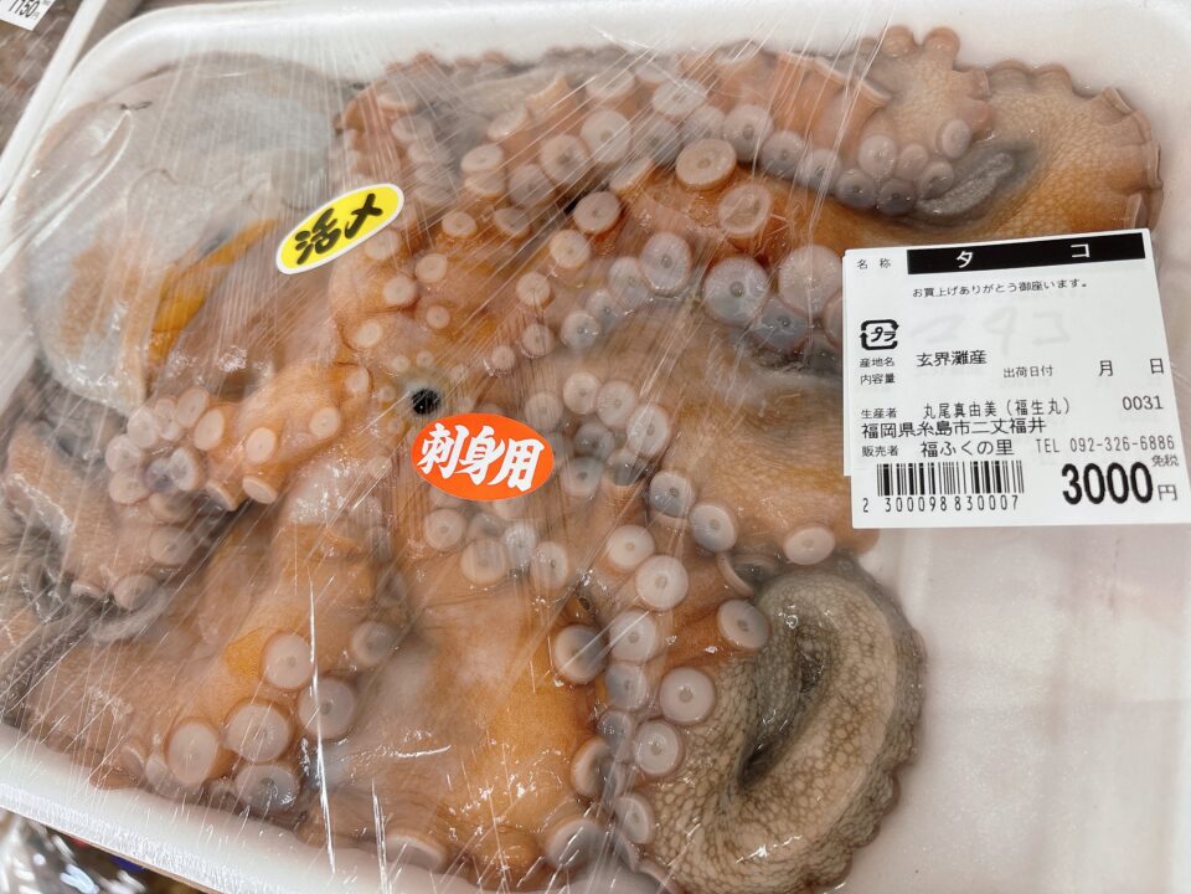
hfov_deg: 67.3
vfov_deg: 53.1
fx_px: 895
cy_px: 447
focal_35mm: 26
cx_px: 596
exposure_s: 1/60
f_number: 1.6
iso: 100
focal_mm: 5.96
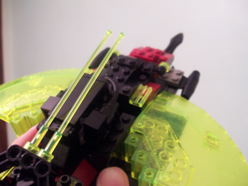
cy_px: 93
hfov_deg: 51.4
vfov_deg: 39.7
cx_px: 124
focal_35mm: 36
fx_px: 258
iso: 160
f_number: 2.7
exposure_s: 1/8.23
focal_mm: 6
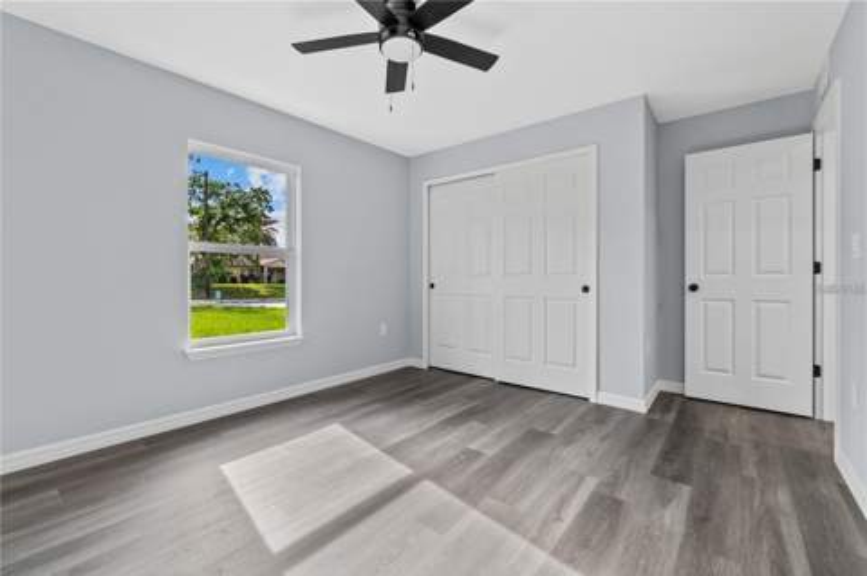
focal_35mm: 15
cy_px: 288
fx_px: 361
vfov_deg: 77.2
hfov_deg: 100.4
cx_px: 434
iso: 250
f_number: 8
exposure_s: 1/125
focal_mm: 10
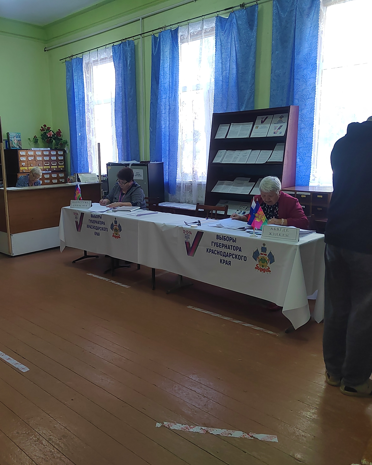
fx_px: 413
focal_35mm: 30
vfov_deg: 58.8
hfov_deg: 48.2
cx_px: 147
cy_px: 233
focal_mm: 5.52
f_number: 1.9
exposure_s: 1/100
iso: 2438
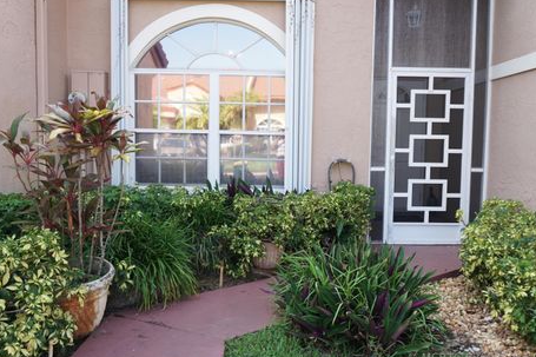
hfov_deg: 57.2
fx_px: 491
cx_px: 287
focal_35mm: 33
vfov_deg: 39.9
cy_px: 170
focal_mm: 30
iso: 320
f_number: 3.5
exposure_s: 1/500
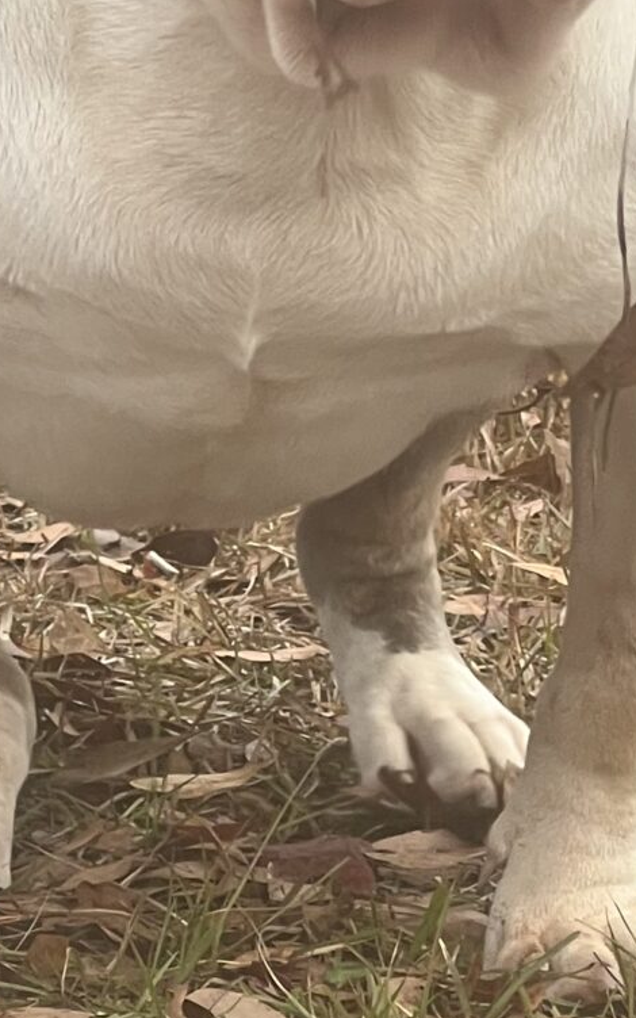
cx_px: 437
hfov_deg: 4.7
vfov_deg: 7.5
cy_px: 376
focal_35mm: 278
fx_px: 7710
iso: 40
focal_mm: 9
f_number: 2.8
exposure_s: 1/99
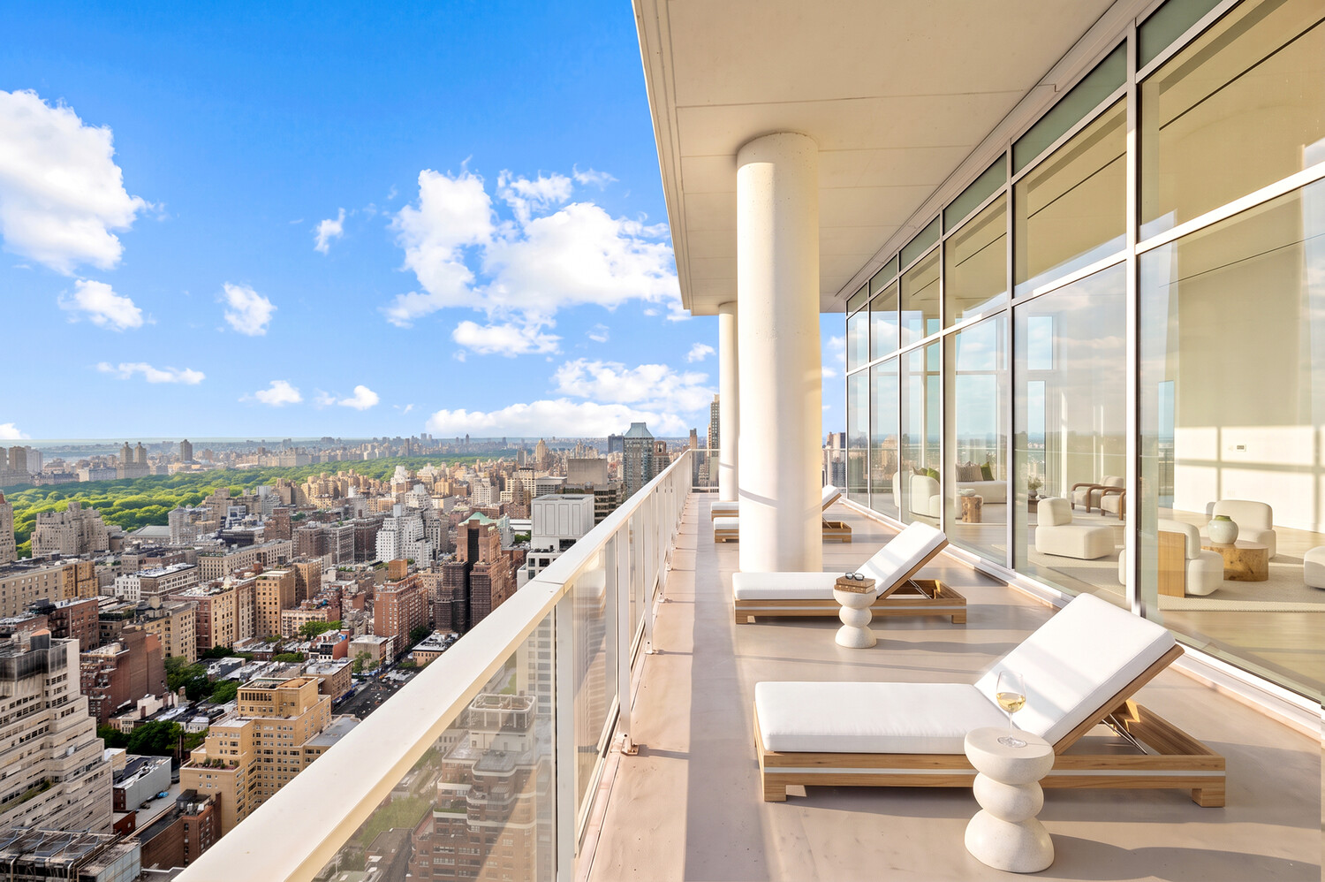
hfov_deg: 104.3
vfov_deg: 81.1
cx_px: 662
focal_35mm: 14
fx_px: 515
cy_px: 441
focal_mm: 14
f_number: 22
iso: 250
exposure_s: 1/30
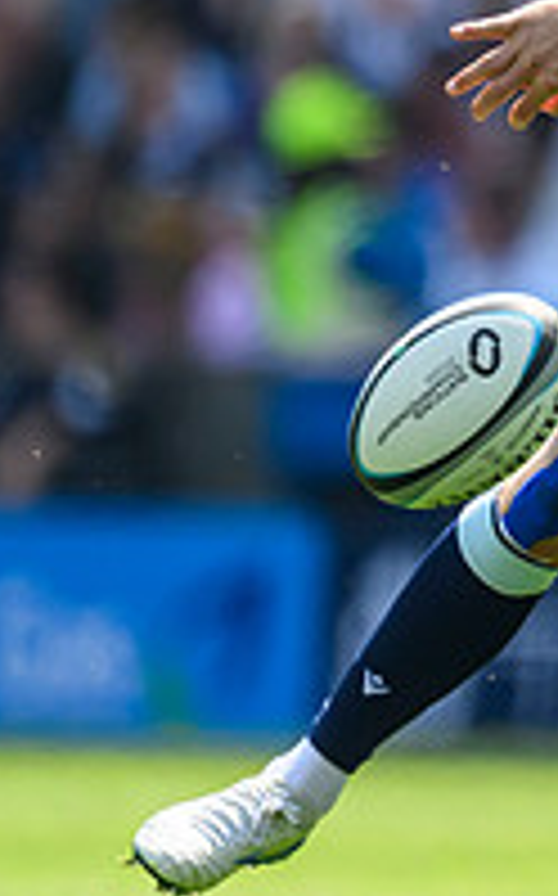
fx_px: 58499
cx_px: 1275
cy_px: 173
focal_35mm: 2399
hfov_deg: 0.5
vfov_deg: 0.9
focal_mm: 560
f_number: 4
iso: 500
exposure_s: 1/2000
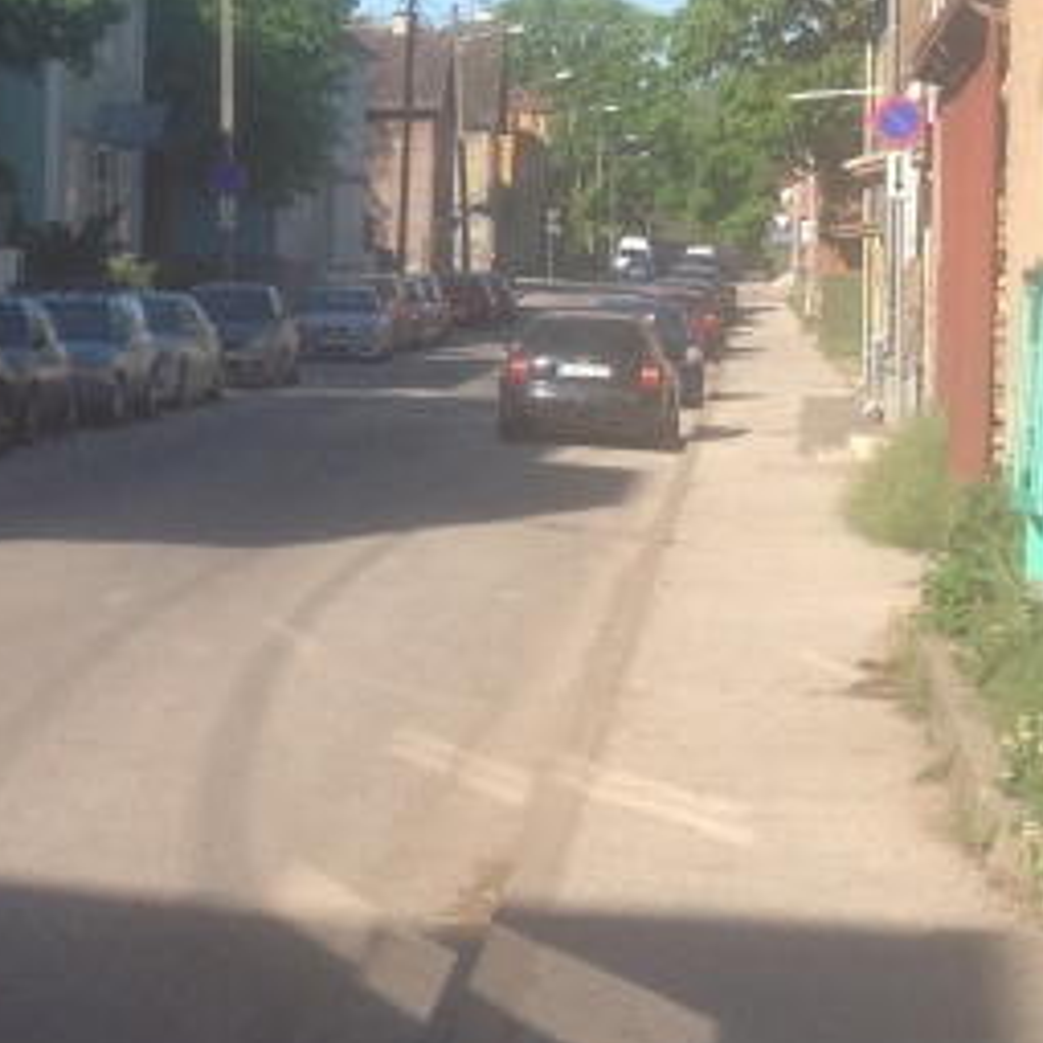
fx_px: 4227
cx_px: -524
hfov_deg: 13.3
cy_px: 117
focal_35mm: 124
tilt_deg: +1.0
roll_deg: -1.3
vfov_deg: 13.9
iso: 50
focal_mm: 4.28
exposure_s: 1/889
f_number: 2.4
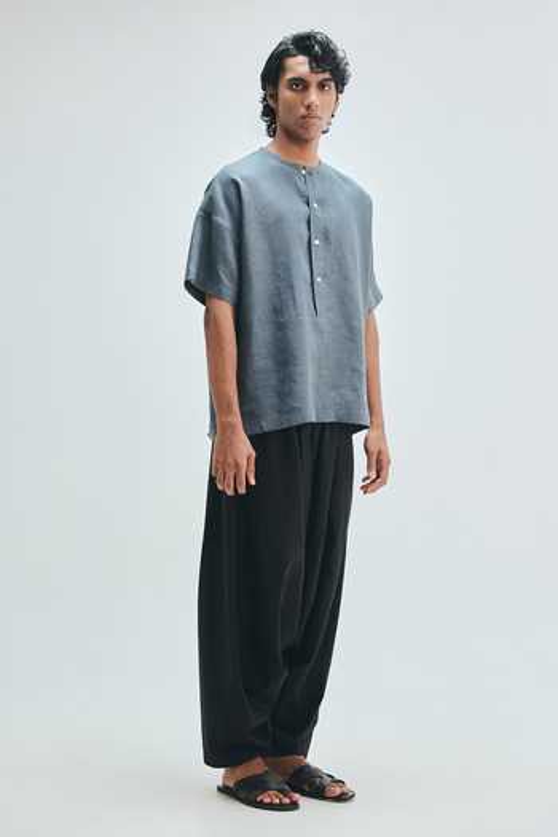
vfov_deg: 32.4
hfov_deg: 21.9
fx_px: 1441
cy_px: 418
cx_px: 279
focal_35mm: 62
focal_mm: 62
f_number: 8
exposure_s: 1/125
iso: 400
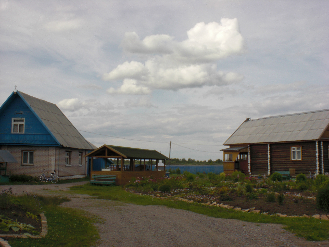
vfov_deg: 37.7
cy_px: 124
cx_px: 164
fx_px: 361
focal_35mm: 38
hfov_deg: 49.0
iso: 64
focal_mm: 6.3
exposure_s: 1/500
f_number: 5.6
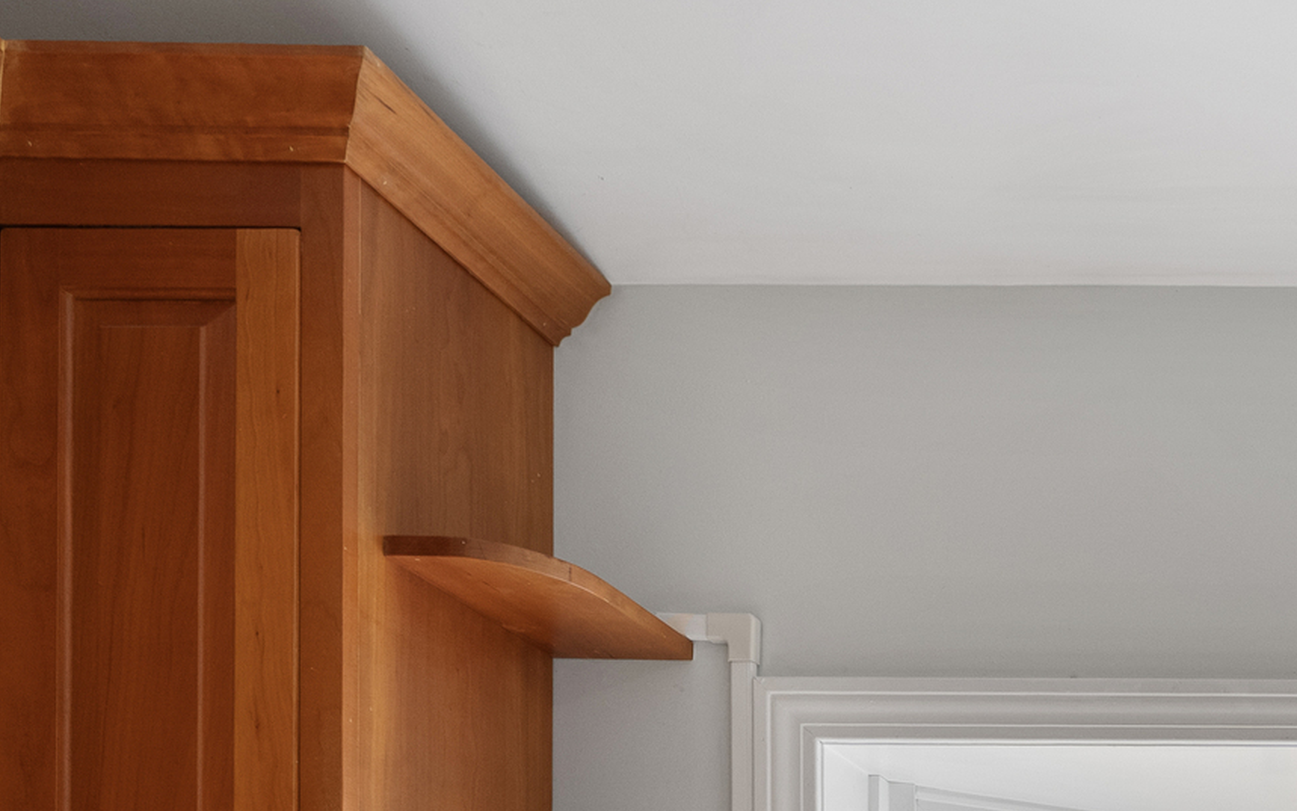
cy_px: 1411
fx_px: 1803
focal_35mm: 51
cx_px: 1703
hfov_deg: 30.7
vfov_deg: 19.6
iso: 800
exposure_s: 1/5
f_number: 8
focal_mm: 14
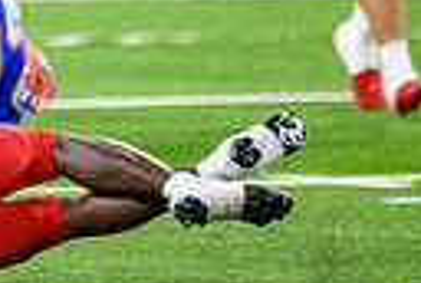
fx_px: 11640
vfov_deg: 1.4
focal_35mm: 993
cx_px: -477
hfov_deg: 2.1
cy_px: -35
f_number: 2.8
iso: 1000
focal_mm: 220
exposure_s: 1/400
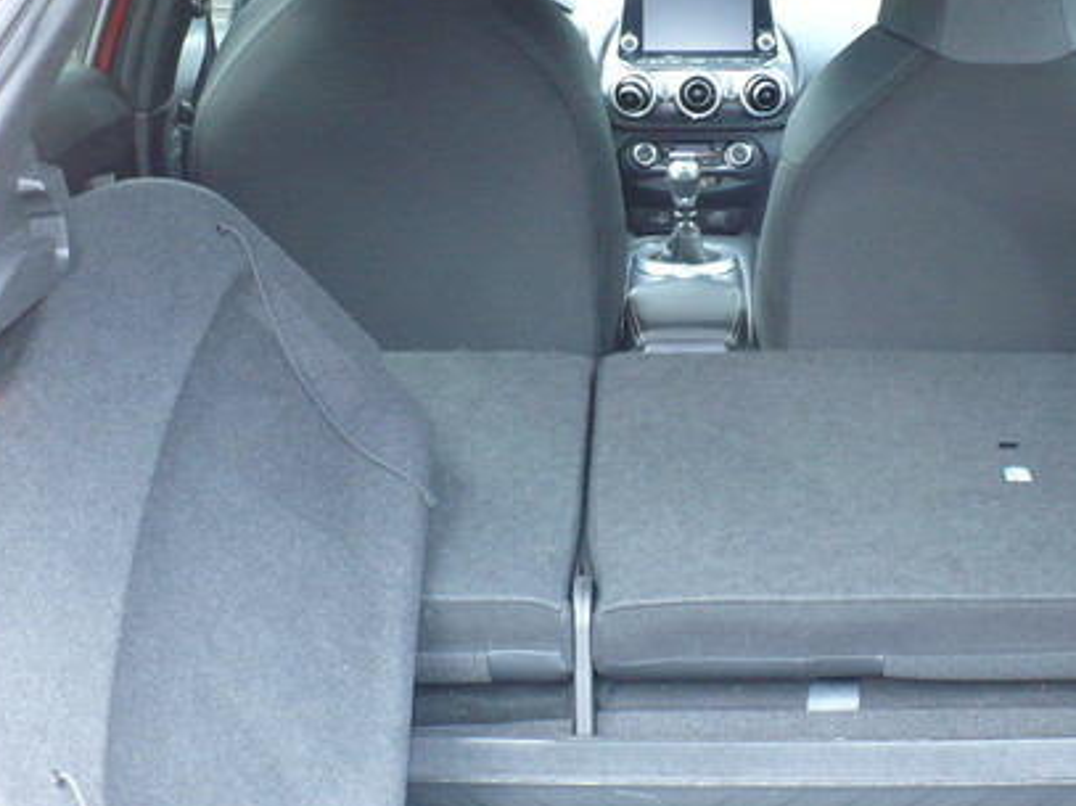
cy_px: 381
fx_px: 2051
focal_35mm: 66
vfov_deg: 22.2
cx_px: 682
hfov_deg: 29.3
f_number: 2.8
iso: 160
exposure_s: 1/30
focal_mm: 6.1
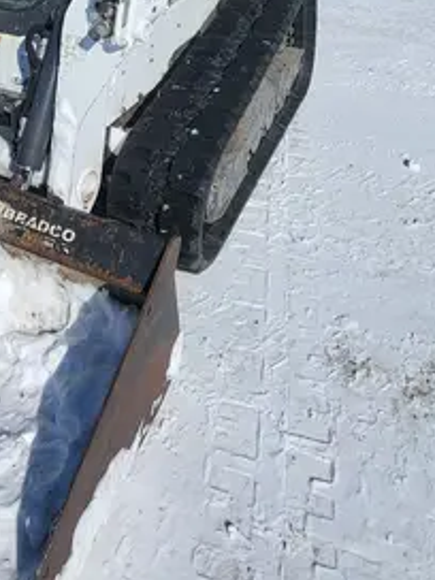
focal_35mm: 35
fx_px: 586
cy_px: 1
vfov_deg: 44.7
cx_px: 143
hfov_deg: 40.2
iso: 32
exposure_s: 1/2930
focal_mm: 1.74
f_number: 2.2
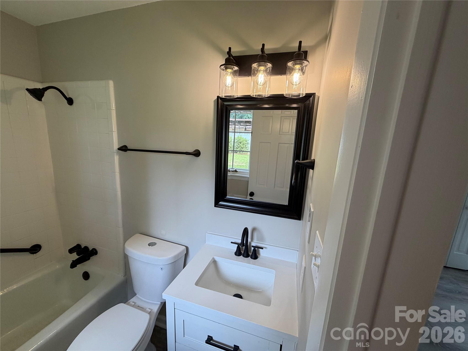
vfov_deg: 85.7
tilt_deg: -12.6
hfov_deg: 102.1
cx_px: 234
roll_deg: -2.5
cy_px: 176
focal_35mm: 14
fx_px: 189
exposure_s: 1/120
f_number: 2.2
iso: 125
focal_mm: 2.22
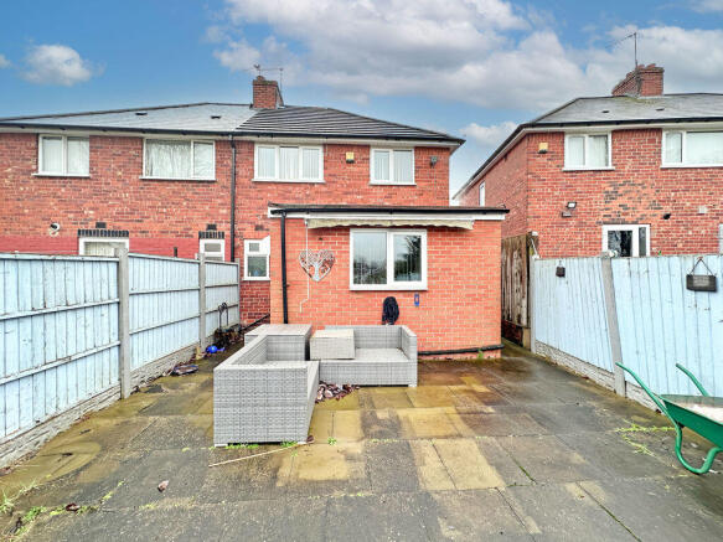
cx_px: 362
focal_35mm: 14
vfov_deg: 85.7
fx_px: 292
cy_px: 271
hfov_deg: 102.1
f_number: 2.2
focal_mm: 2.22
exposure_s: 1/130
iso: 40
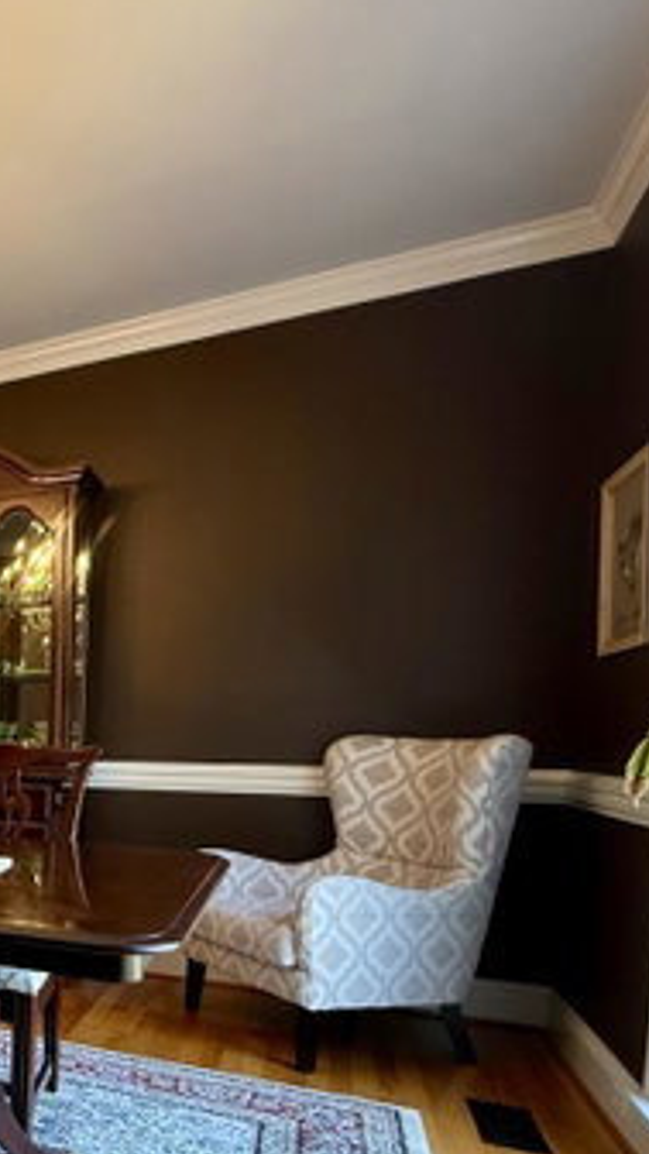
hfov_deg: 29.2
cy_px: 804
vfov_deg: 63.7
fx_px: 887
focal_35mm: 29
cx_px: -266
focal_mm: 2.22
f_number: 2.2
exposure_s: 1/60
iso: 400
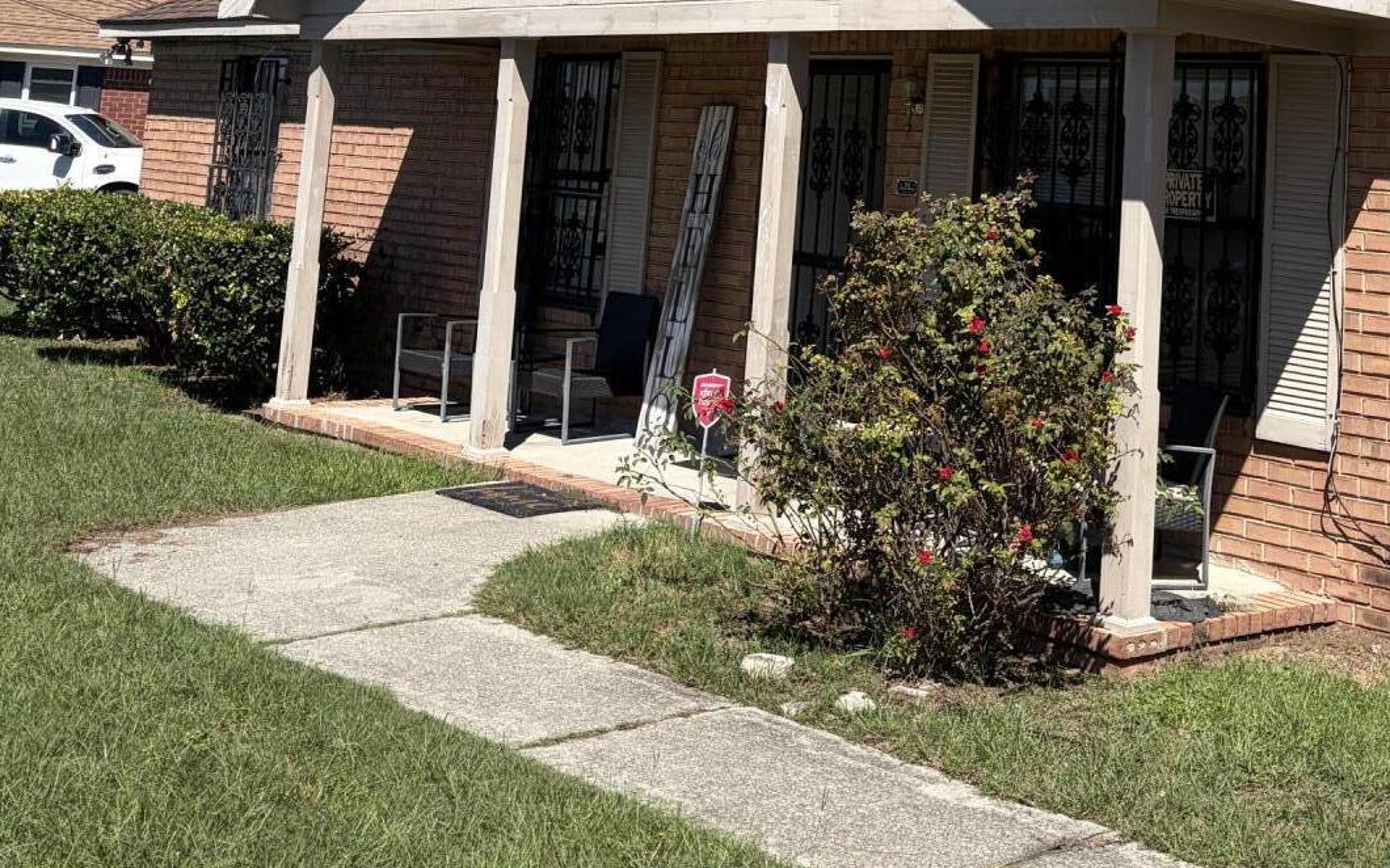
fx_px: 1969
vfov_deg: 23.2
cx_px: 976
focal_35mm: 52
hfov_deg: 38.2
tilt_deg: +8.2
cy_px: -106
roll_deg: -3.6
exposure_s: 1/3623
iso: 64
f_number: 1.6
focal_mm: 5.96
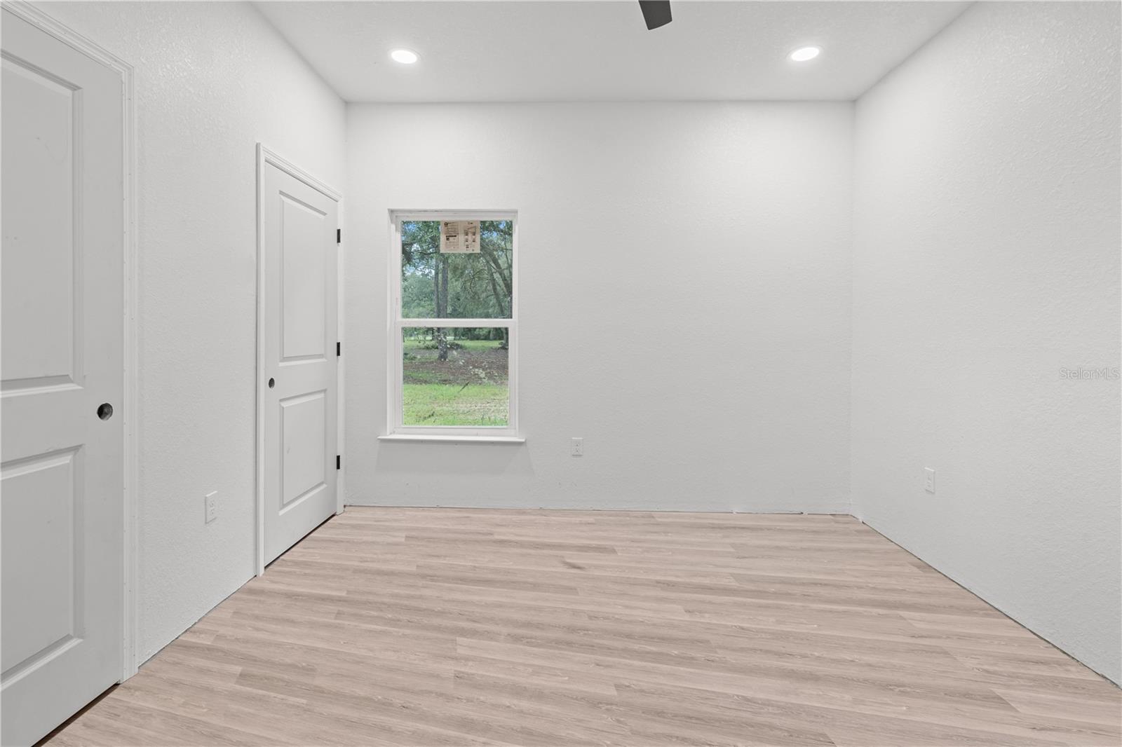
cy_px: 374
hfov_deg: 96.7
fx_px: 499
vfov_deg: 73.7
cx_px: 561
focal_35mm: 16
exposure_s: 1/3
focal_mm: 16
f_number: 10
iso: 250
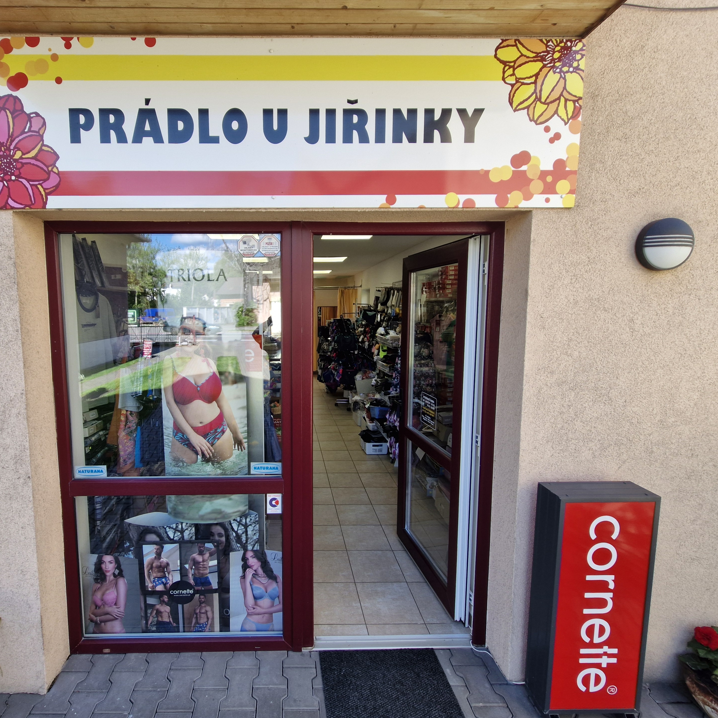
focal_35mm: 16
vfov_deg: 87.4
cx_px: 286
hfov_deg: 86.3
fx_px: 375
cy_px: 350
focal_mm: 1.74
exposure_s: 1/193
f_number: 2.2
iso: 50
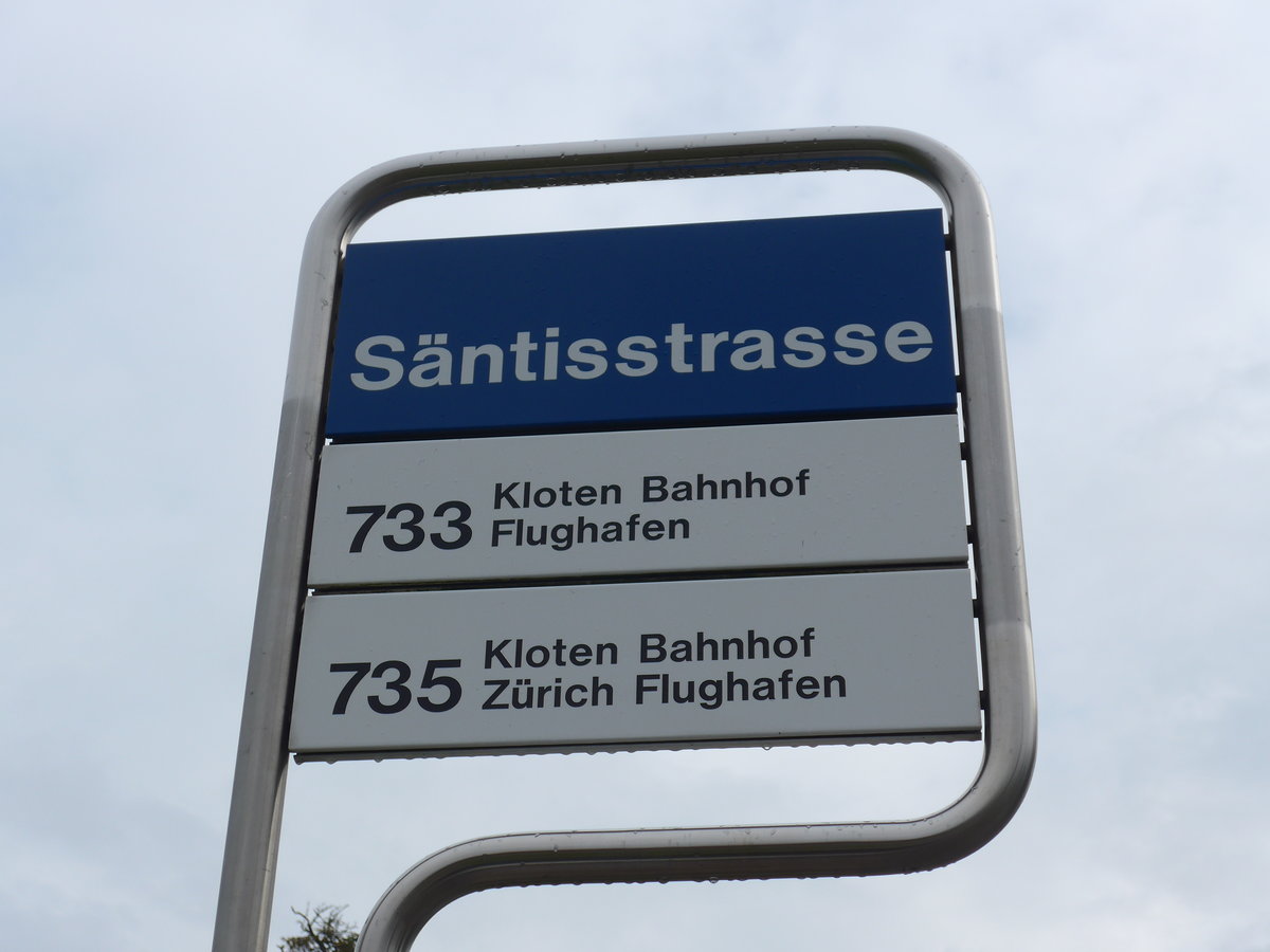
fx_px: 2165
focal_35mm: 59
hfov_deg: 32.7
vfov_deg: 24.8
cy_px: 476
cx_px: 635
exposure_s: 1/800
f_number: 3.5
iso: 80
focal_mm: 12
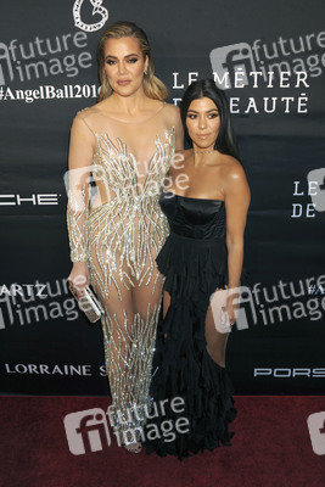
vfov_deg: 58.7
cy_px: 244
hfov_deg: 41.1
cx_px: 162
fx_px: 433
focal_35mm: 32
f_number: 7.1
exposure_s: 1/250
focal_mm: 32
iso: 800
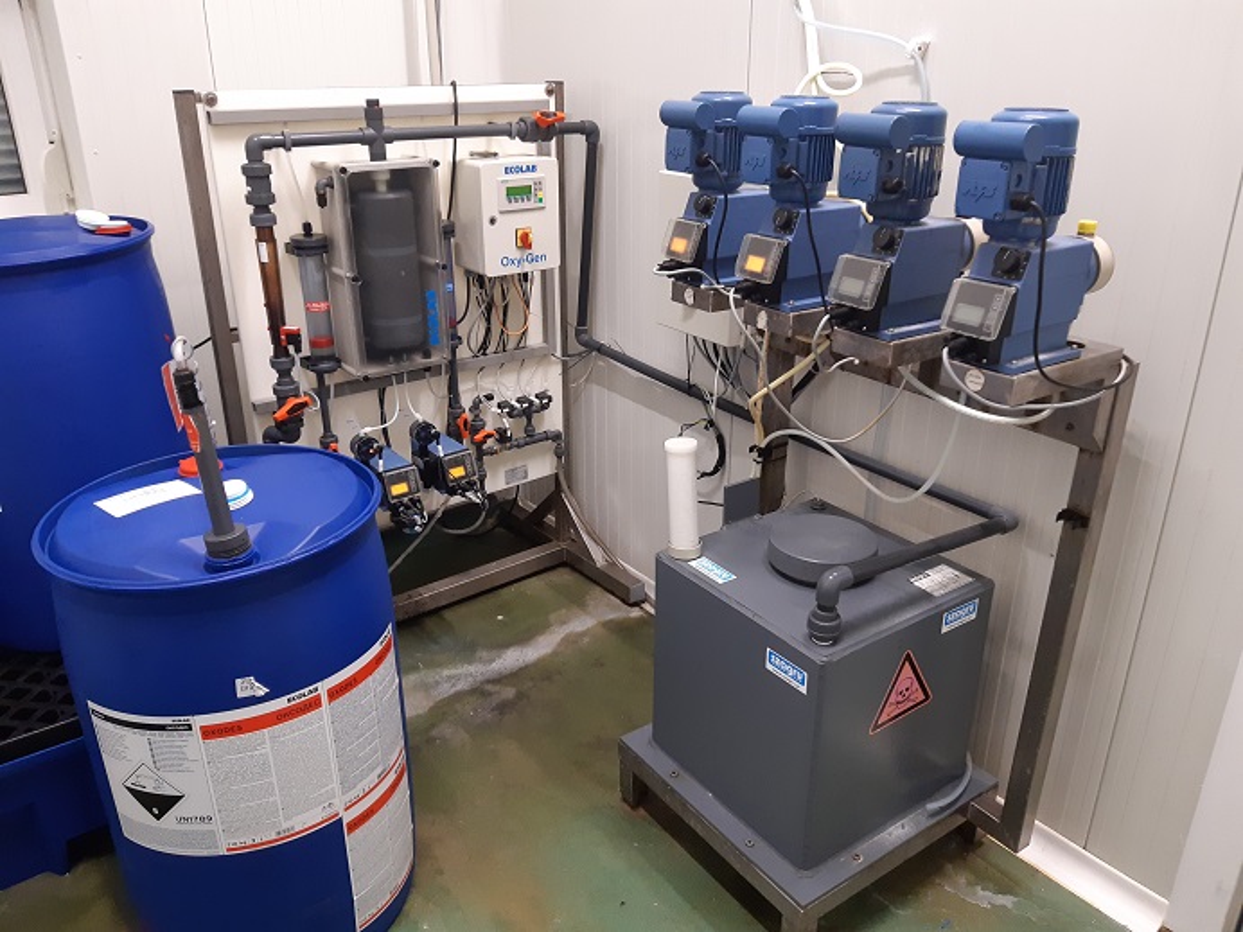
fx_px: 934
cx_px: 622
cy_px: 466
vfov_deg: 53.1
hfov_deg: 67.3
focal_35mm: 26
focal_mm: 3.92
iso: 250
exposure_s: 1/50
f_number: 1.7
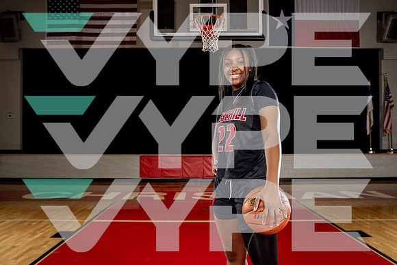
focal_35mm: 29
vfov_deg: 44.3
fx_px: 325
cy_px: 132
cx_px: 198
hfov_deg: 62.8
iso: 400
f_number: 4.5
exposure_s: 1/250
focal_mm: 29
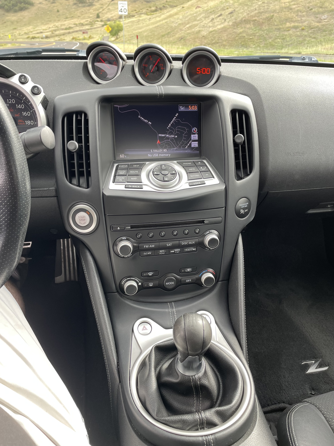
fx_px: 334
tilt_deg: -33.5
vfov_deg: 67.3
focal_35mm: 26
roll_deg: +0.1
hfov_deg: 53.1
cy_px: 223
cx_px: 167
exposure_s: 1/121
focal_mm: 4.2
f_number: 1.6
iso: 80
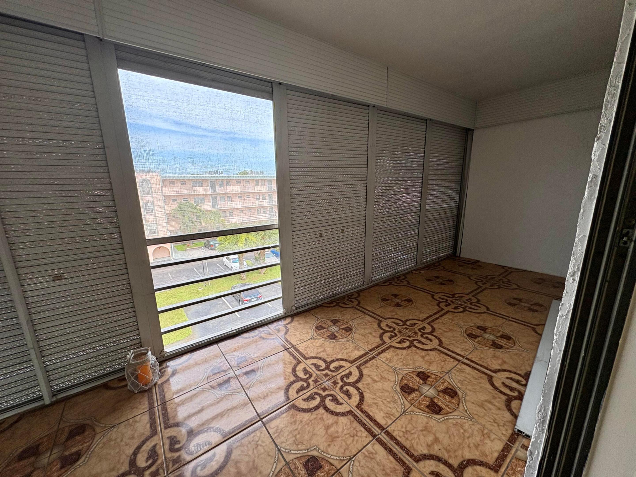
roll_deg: +1.3
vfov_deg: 85.7
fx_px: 257
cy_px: 238
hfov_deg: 102.1
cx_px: 318
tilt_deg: -10.7
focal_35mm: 14
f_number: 2.2
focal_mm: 2.22
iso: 50
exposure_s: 1/264
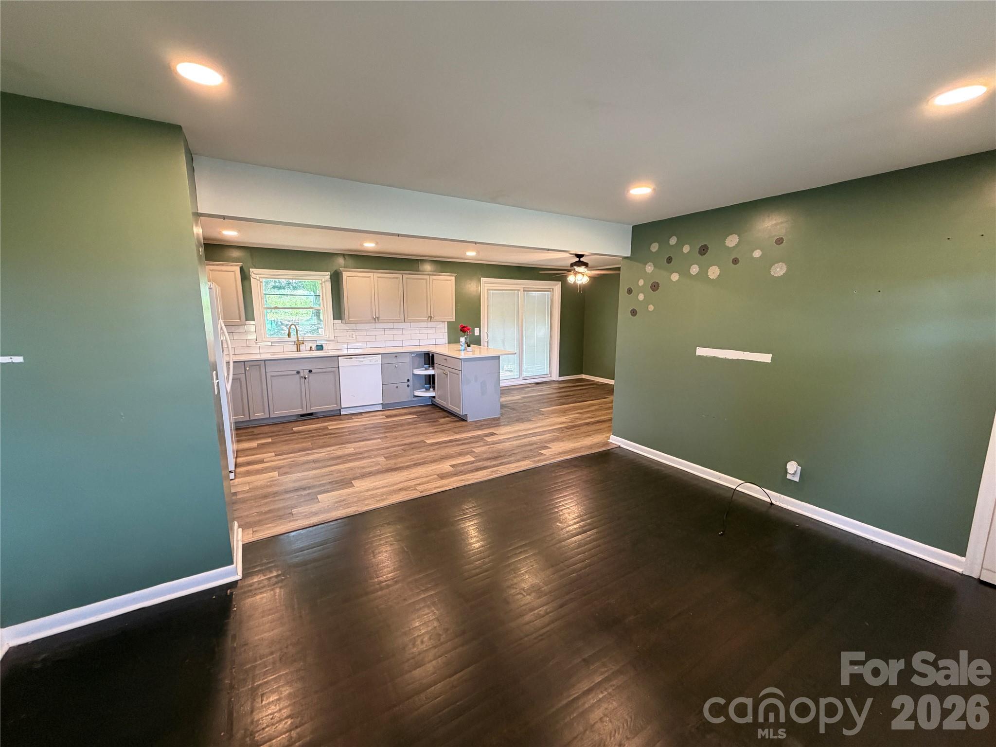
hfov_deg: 102.1
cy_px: 374
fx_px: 403
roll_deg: +1.0
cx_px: 498
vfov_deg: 85.7
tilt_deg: -8.9
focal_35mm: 14
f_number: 2.2
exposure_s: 1/60
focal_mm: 2.22
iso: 250
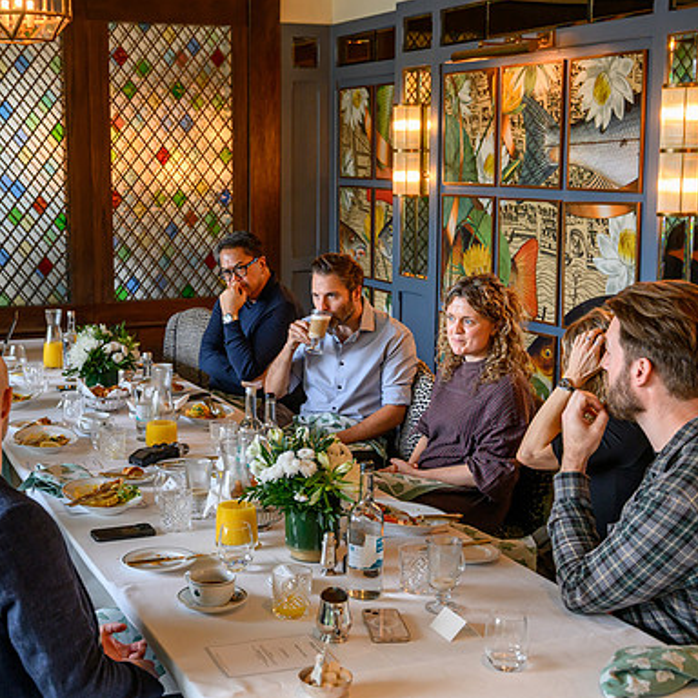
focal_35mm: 52
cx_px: 265
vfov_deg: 32.8
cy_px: 350
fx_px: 1186
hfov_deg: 32.6
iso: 2200
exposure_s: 1/200
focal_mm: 40
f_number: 5
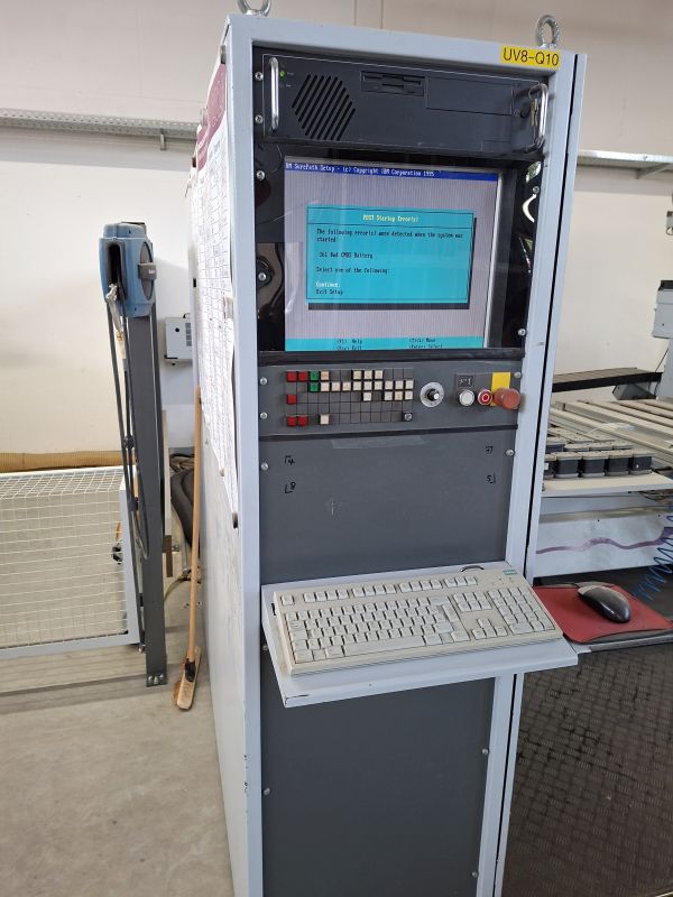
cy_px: 448
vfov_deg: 73.9
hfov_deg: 58.9
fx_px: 596
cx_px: 336
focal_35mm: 23
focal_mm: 5.54
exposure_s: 1/100
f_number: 1.8
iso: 320
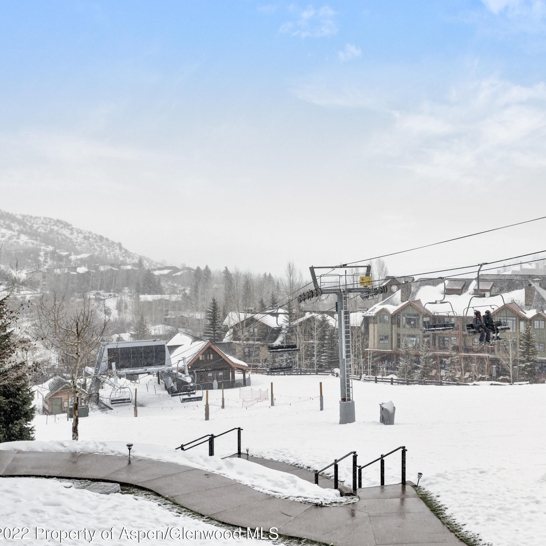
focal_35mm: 47
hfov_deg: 35.2
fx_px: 839
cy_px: 272
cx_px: 413
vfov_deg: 36.1
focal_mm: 35
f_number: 7.1
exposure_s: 1/200
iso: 200
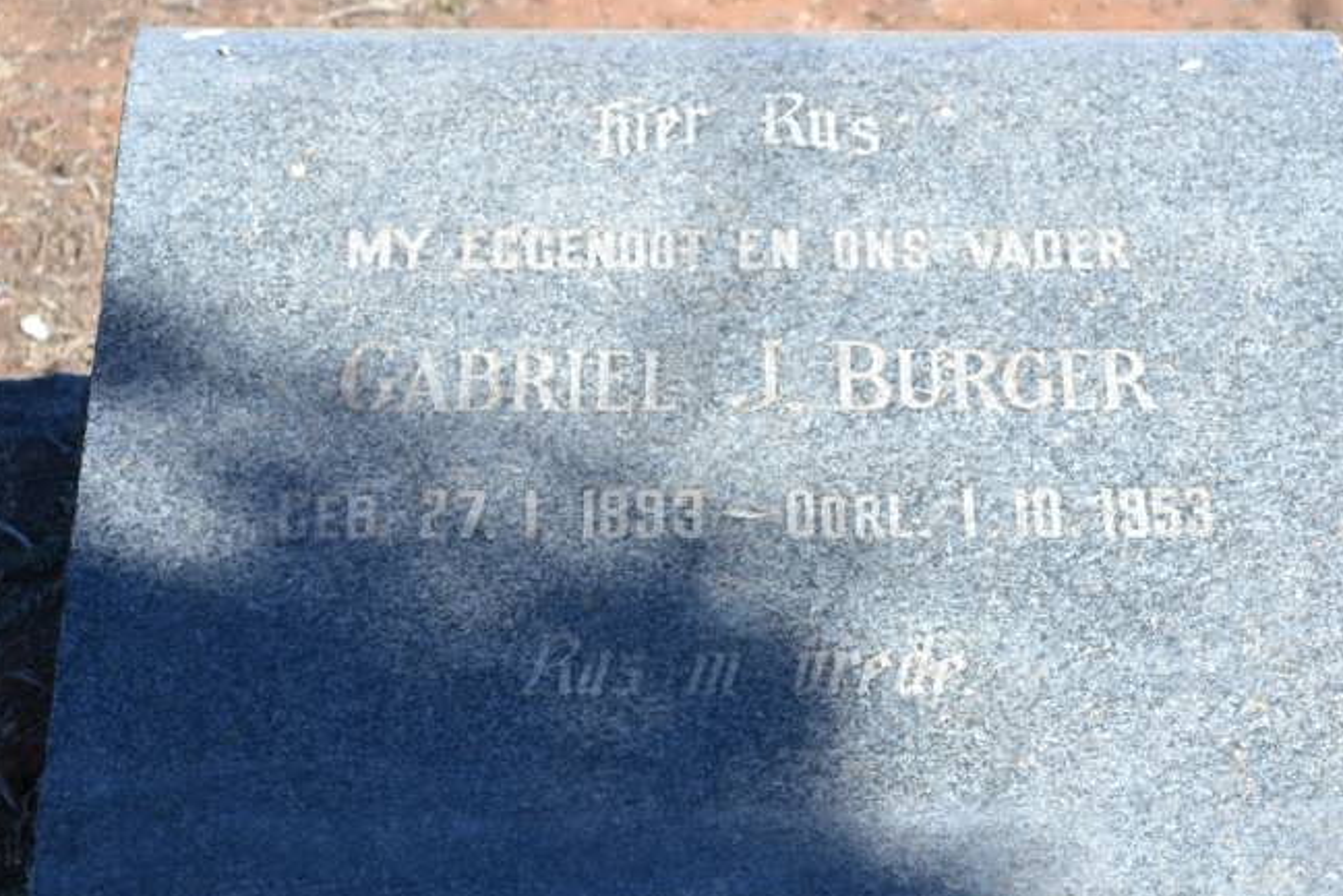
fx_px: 4552
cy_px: 513
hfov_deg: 16.8
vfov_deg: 11.2
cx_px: 766
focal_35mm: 122
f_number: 5.6
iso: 250
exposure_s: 1/125
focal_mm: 44
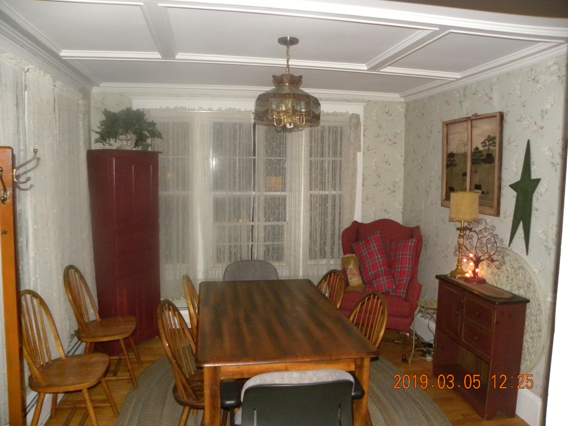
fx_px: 427
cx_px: 284
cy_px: 213
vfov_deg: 53.1
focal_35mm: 26
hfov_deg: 67.3
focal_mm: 4.6
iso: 400
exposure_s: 1/30
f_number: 2.8
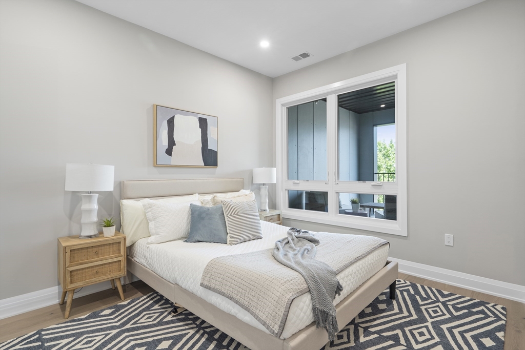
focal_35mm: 17
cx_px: 262
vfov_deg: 70.5
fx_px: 248
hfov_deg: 93.3
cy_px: 175
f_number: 7.1
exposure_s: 1/5
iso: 320
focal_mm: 17
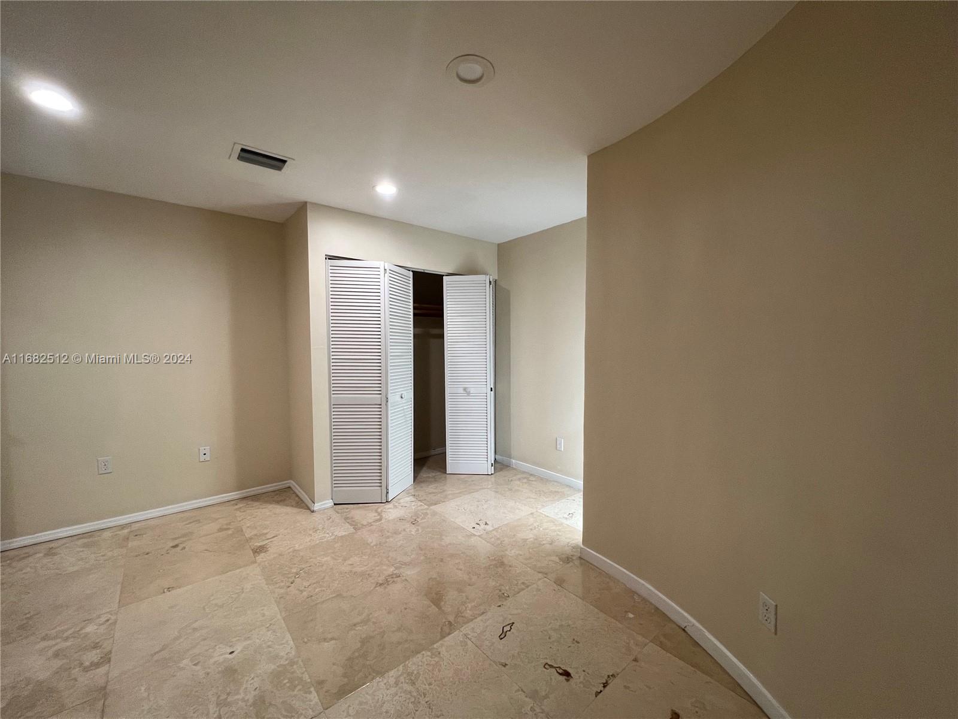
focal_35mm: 13
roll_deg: -0.5
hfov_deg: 106.2
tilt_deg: -2.1
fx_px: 360
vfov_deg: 89.9
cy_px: 360
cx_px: 479
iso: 250
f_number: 1.8
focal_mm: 1.57
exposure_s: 1/120
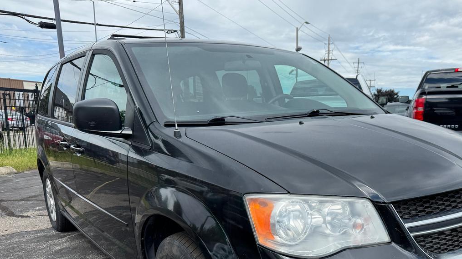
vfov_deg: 34.8
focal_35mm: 33
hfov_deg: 58.9
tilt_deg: -10.5
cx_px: 283
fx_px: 404
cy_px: 196
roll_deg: -0.8
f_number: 1.78
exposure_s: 1/2331
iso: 80
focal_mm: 6.76
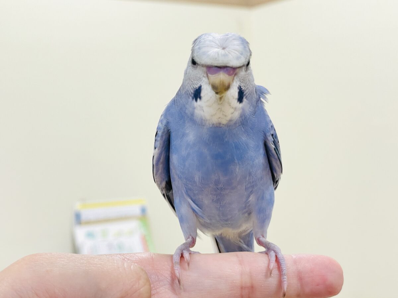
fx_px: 598
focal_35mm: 52
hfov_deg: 36.8
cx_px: 199
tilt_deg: +2.6
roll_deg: +2.1
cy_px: 149
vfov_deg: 28.0
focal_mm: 6
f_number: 2
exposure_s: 1/99
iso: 64
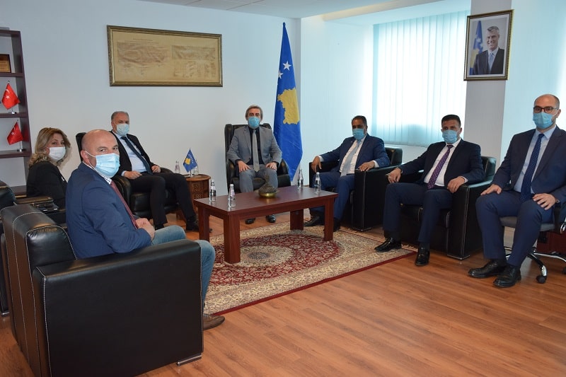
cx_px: 283
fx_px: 472
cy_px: 188
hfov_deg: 61.9
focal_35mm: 30
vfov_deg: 43.6
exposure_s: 1/125
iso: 800
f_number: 5.6
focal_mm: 20
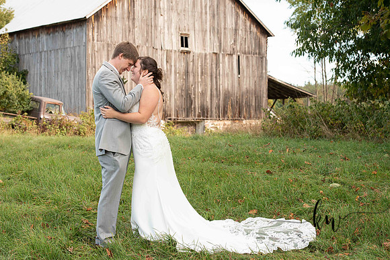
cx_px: 195
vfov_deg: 17.1
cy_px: 130
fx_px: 867
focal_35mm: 80
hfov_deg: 25.4
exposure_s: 1/200
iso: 400
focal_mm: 80
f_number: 7.1
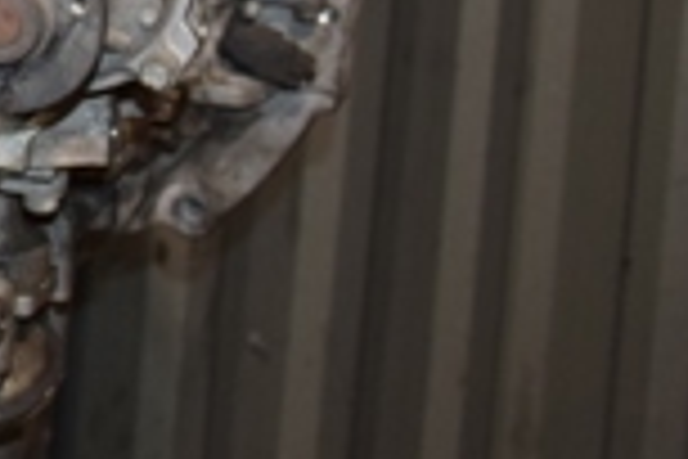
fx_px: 2637
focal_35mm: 138
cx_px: -441
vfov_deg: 9.7
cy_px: -212
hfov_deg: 13.7
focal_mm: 22
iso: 800
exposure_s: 1/60
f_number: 5
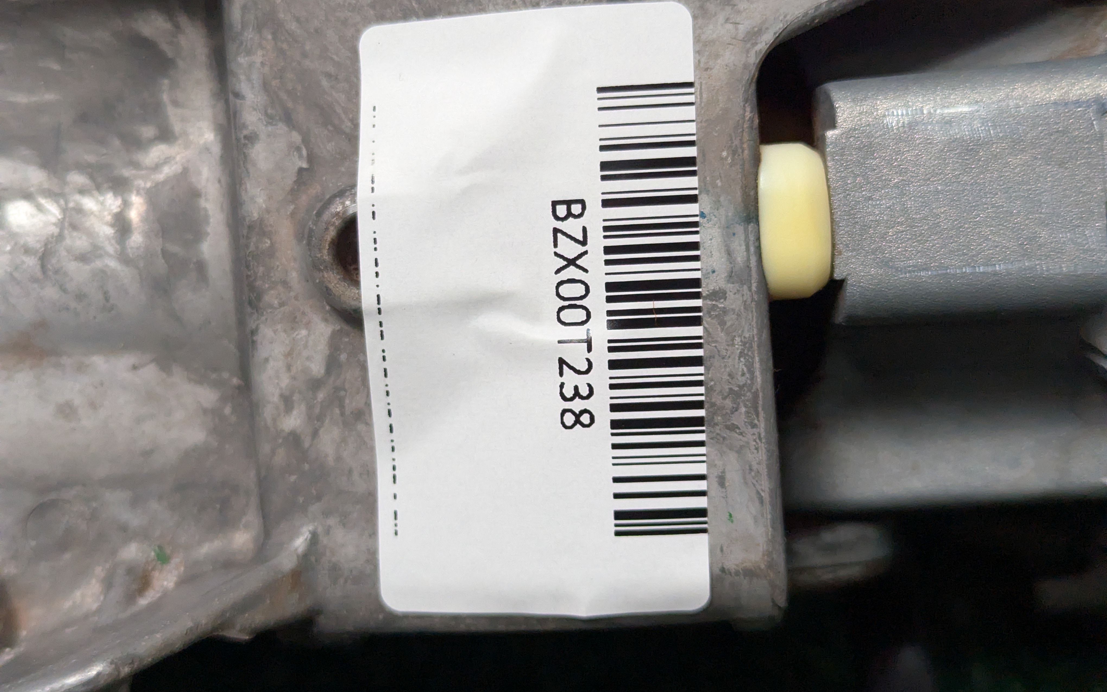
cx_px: 554
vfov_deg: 25.3
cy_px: 321
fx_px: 1539
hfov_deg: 39.6
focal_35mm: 51
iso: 849
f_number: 1.85
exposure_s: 1/472
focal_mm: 6.81
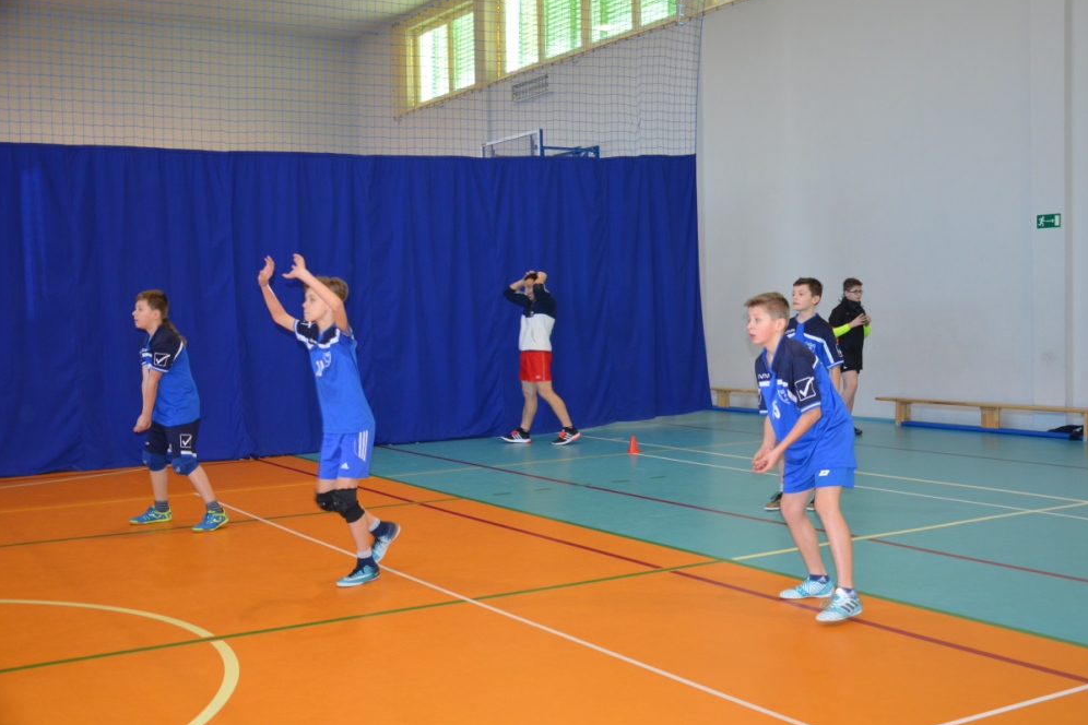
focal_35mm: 40
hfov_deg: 48.5
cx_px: 557
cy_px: 357
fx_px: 1209
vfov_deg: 33.4
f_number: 4
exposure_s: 1/60
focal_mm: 26
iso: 640
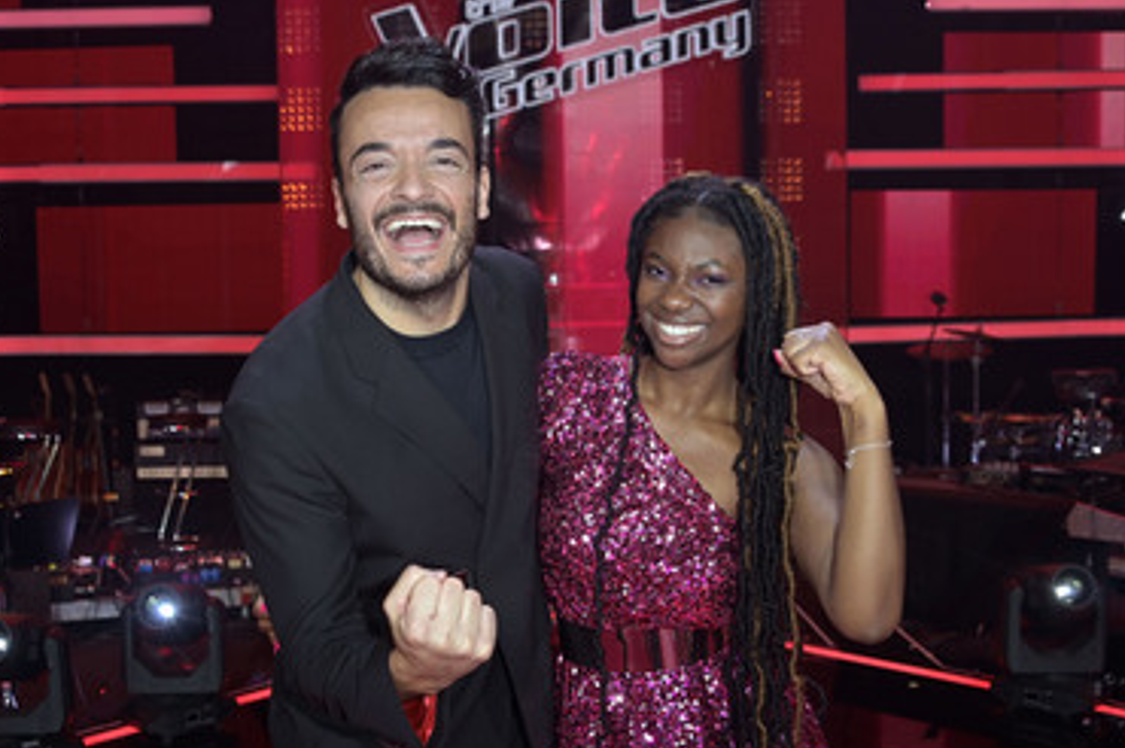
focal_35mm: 39
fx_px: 1218
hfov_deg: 49.5
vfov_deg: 34.1
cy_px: 371
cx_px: 521
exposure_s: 1/125
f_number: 5
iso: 2500
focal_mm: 32
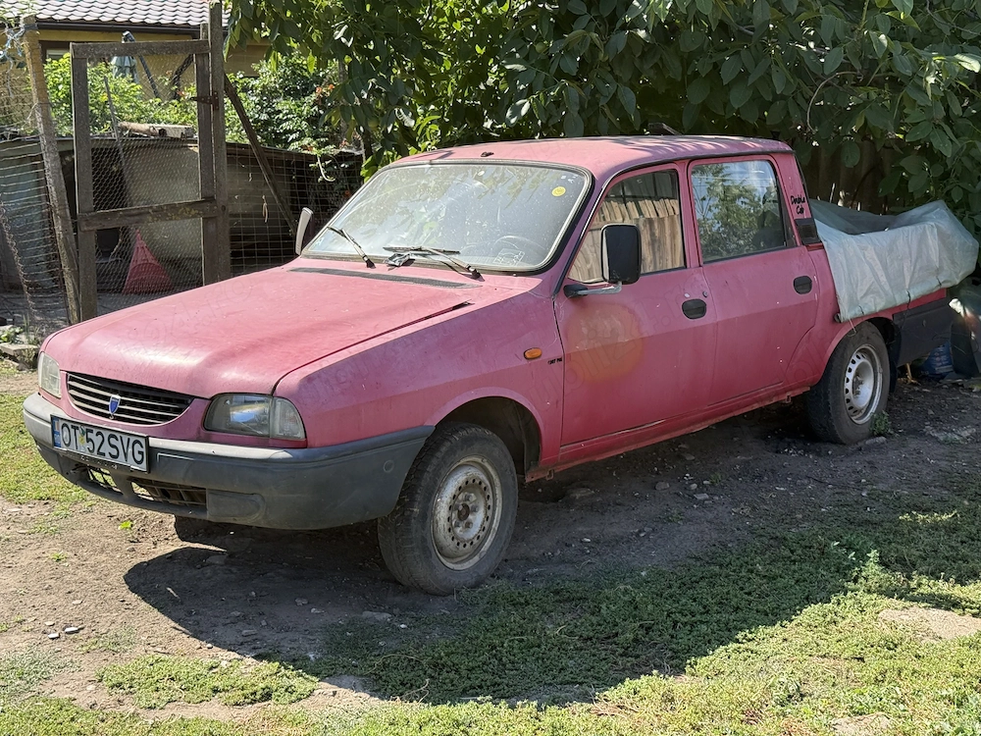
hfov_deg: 39.7
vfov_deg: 30.3
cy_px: 368
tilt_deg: -10.0
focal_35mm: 48
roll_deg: -0.2
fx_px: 1360
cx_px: 490
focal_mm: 6.76
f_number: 1.78
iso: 80
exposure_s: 1/1608
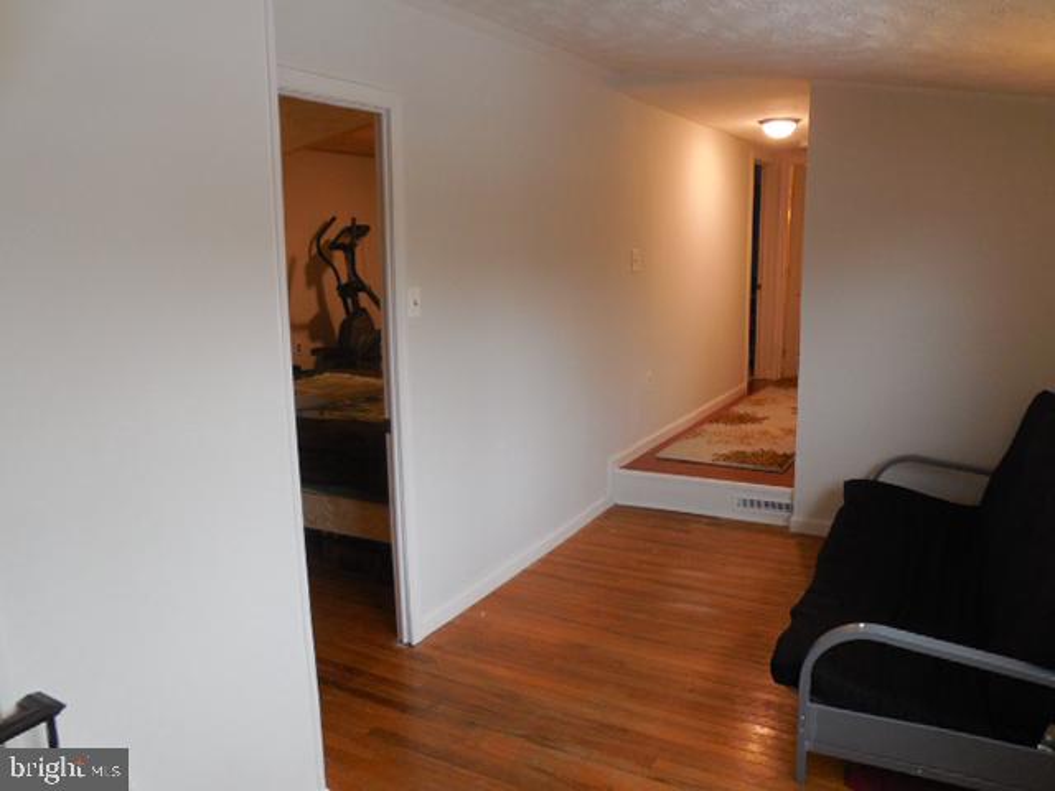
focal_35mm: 26
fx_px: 792
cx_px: 528
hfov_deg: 67.3
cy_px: 396
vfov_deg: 53.1
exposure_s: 1/30
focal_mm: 4.6
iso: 220
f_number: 3.5
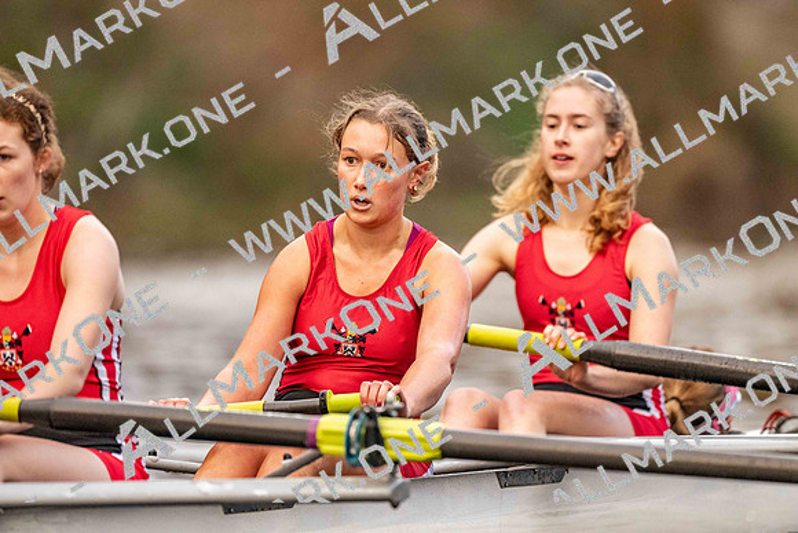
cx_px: 399
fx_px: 13302
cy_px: 266
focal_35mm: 600
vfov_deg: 2.3
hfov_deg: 3.4
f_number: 4
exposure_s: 1/2500
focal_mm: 600
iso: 5000
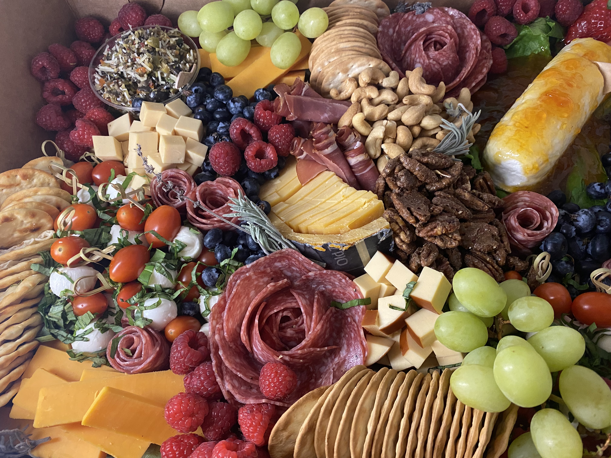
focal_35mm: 26
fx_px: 459
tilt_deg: -65.3
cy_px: 229
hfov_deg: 67.3
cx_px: 306
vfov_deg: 53.1
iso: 400
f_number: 1.8
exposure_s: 1/40
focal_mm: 4.25
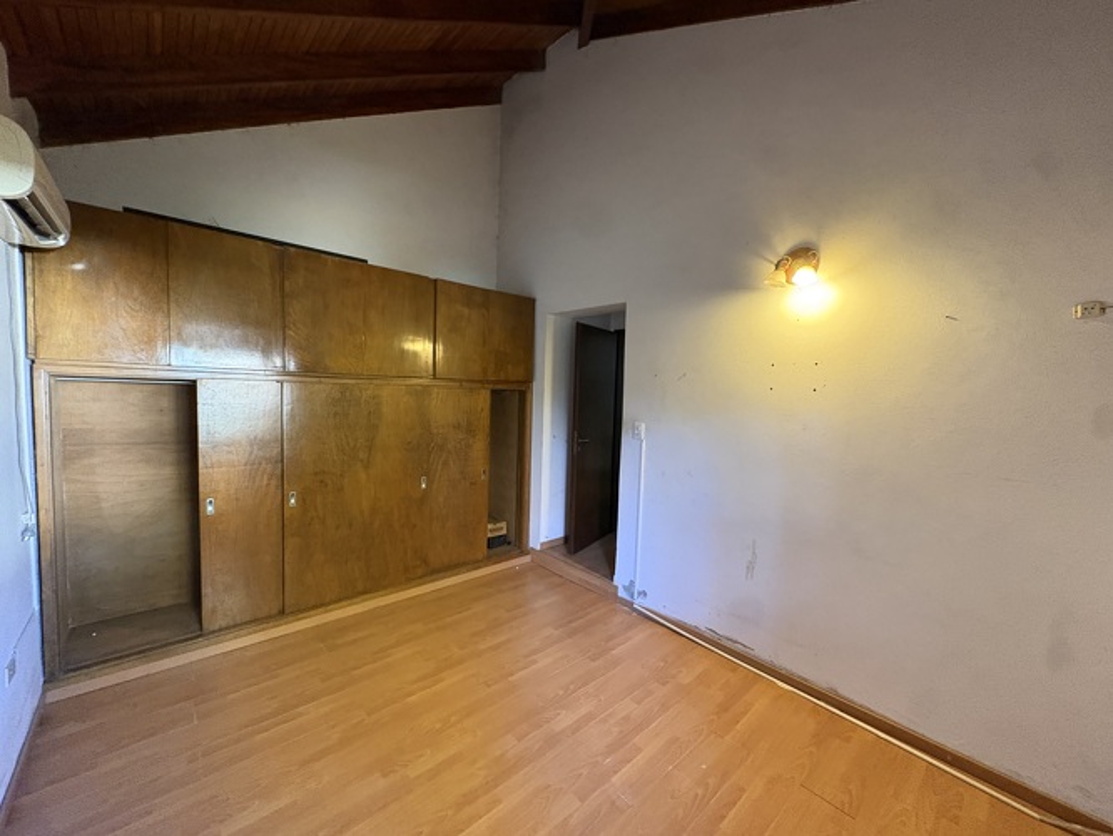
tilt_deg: -2.8
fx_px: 450
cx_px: 556
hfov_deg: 102.0
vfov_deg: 85.7
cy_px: 418
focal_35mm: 14
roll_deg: -1.3
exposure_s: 1/60
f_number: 2.2
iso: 800
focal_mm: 2.22
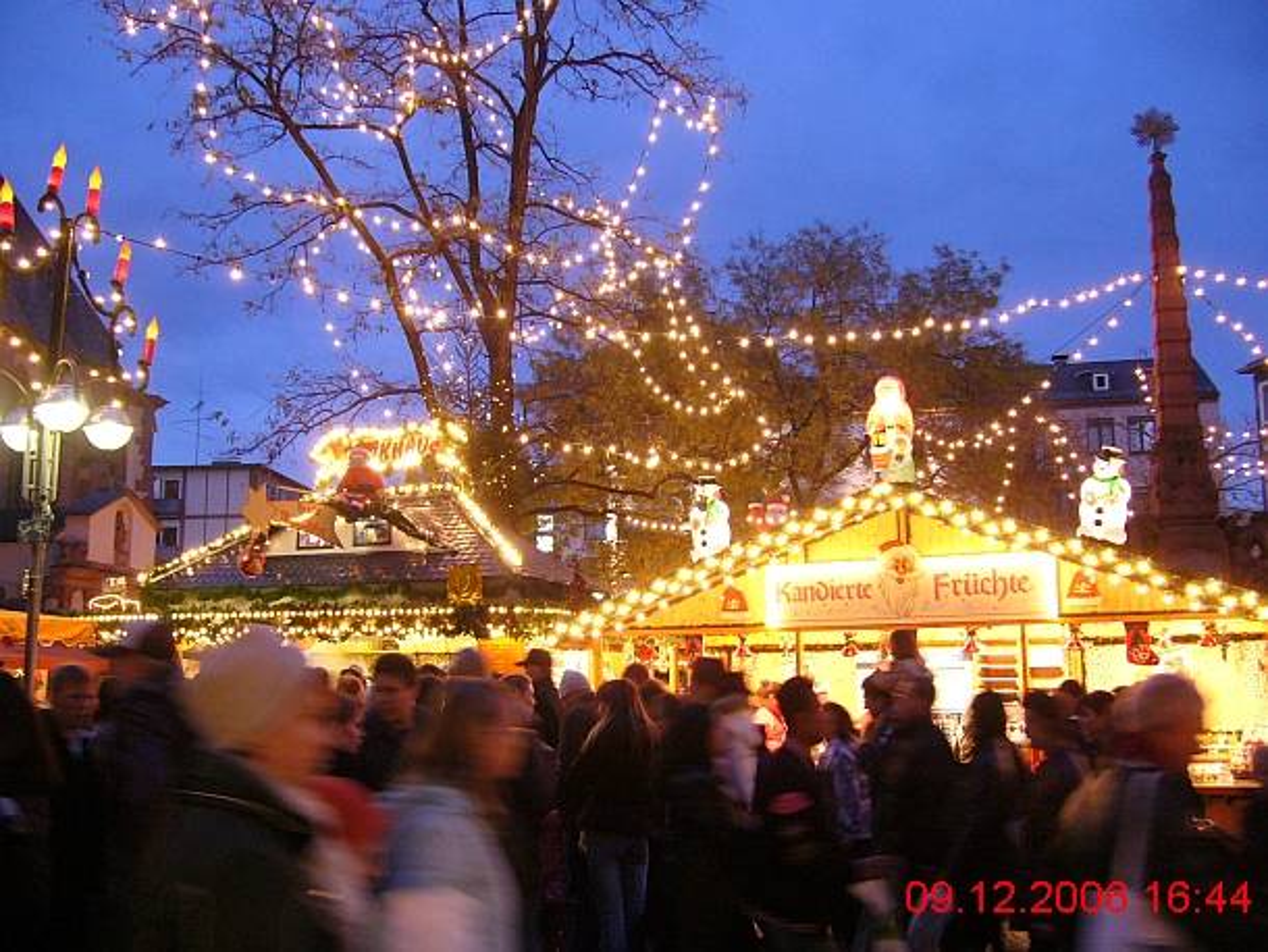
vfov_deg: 40.7
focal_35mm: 35
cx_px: 634
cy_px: 476
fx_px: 1283
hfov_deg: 52.6
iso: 200
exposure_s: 1/10
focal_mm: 5.8
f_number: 2.8
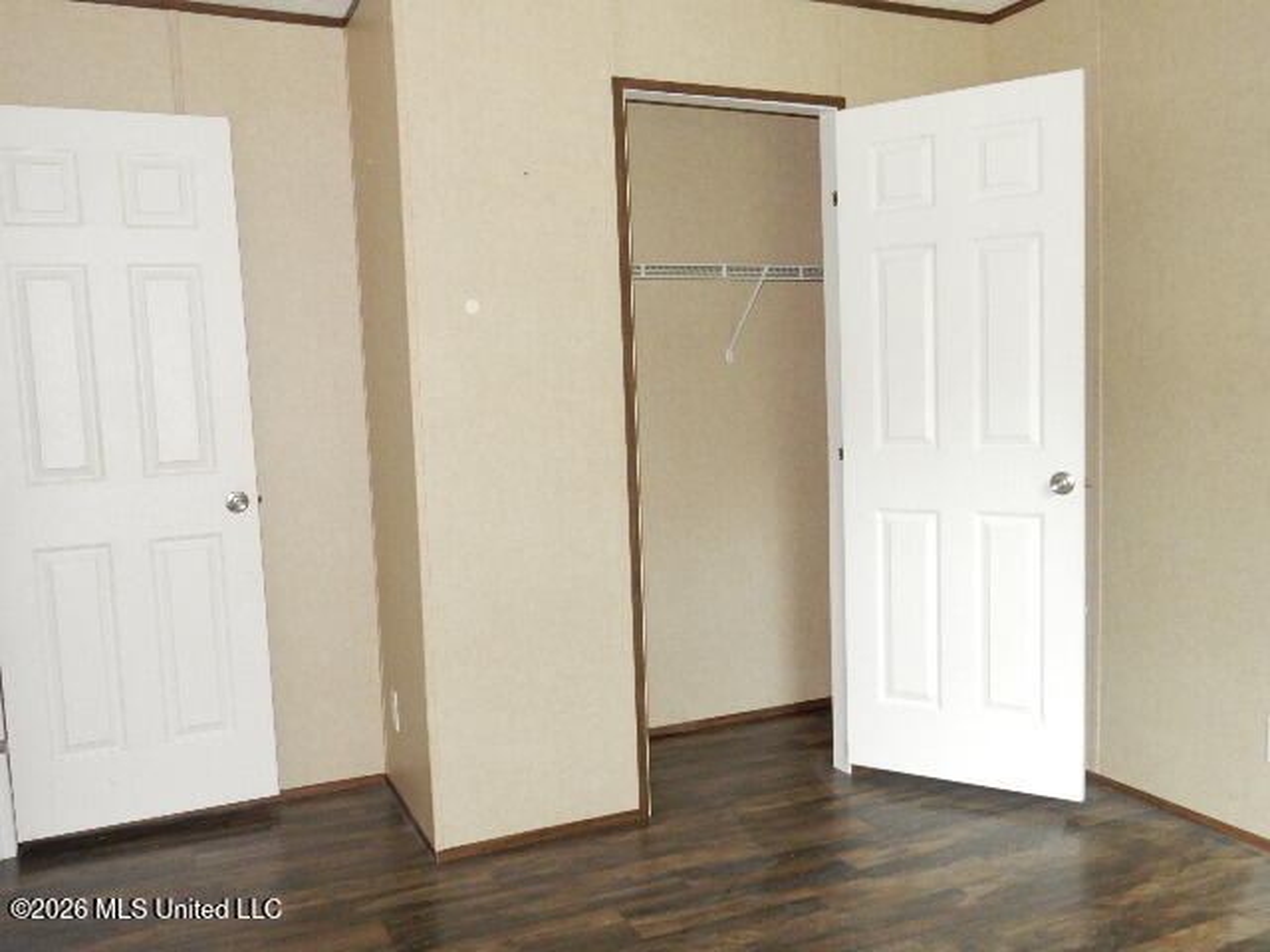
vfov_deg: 46.8
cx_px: 635
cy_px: 476
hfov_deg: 60.0
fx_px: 1101
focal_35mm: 30
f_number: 4
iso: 500
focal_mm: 5.4
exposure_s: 1/30
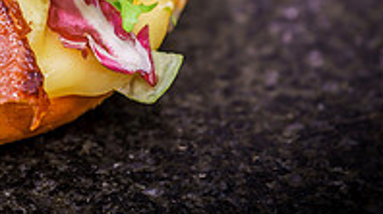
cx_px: -88
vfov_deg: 5.2
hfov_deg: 9.2
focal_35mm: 230
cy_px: -27
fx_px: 2334
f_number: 4
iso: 100
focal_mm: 70
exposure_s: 1/250
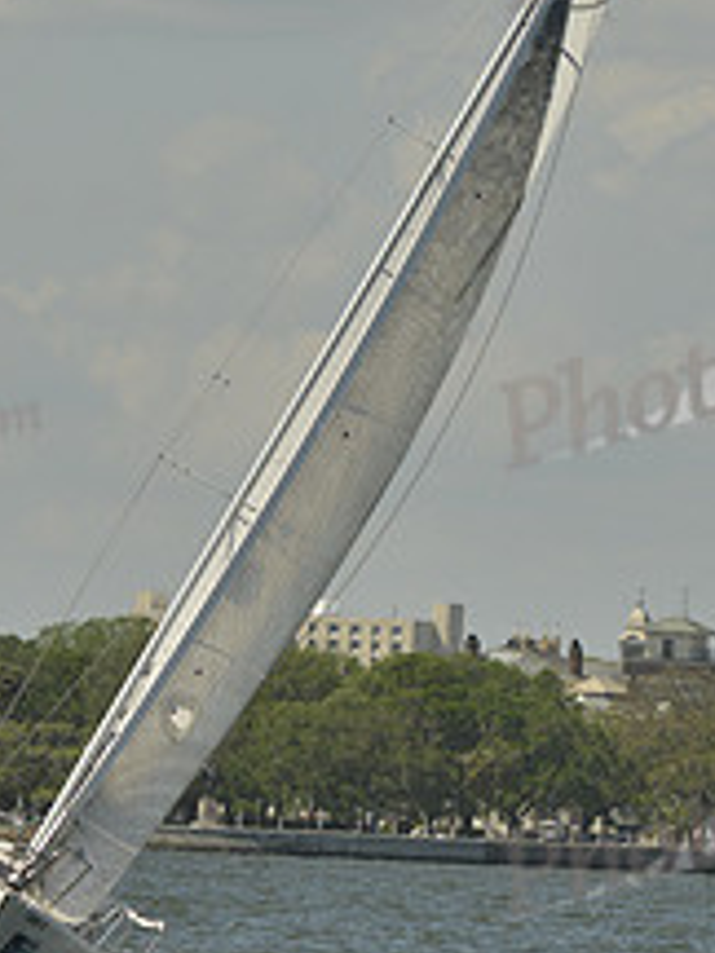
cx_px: 271
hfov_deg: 2.9
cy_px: 190
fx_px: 14211
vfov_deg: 3.8
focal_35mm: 516
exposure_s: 1/1600
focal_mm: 200
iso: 280
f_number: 8
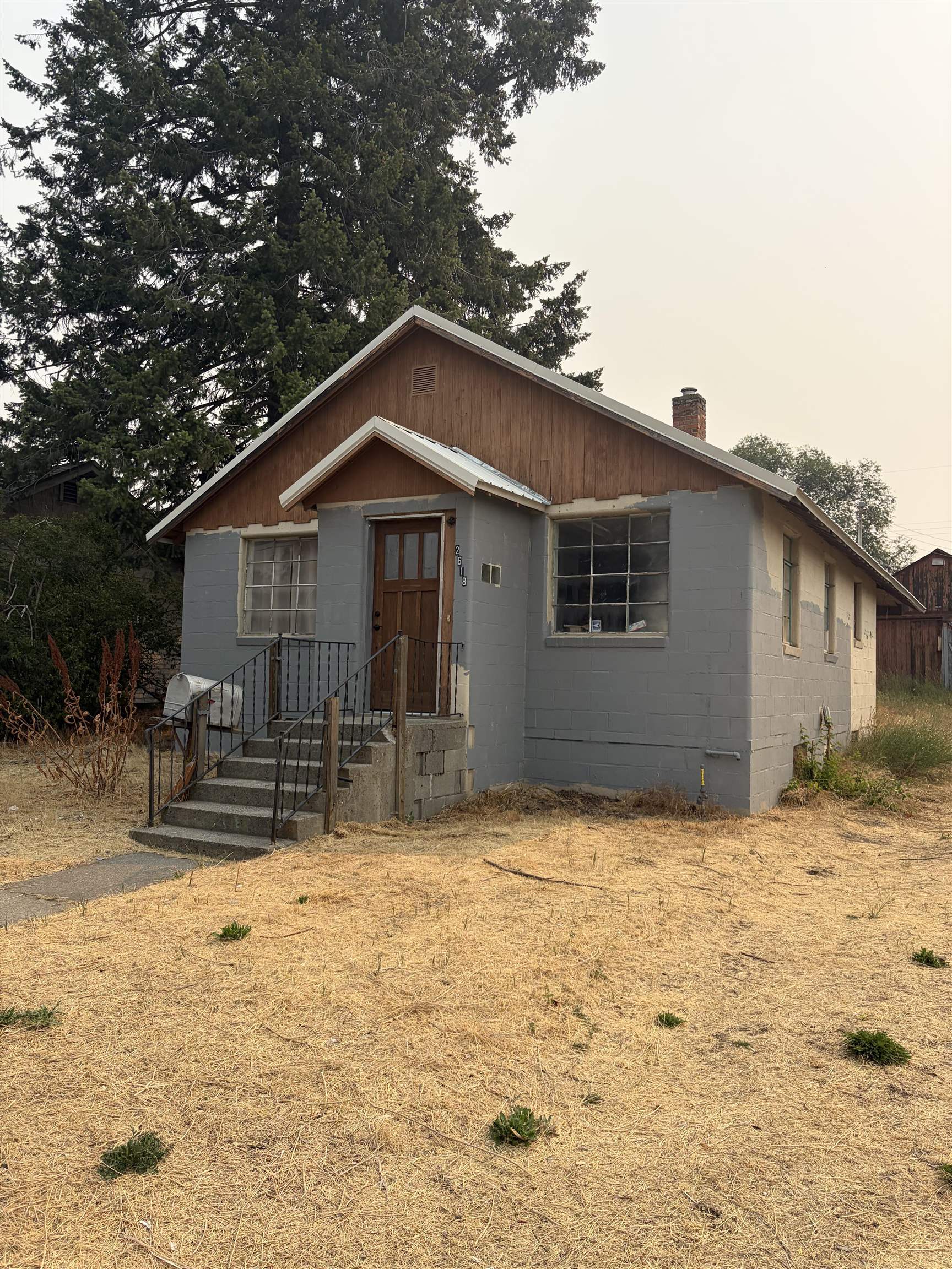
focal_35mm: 26
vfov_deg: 67.3
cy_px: 634
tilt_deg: +3.6
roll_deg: -1.5
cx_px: 476
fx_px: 953
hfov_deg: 53.1
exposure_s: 1/4065
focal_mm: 5.96
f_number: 1.6
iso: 64
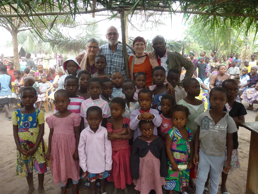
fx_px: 179
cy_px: 97
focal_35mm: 24
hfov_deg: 71.6
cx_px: 129
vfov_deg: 56.8
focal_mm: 4.3
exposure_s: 1/60
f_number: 3.3
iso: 200
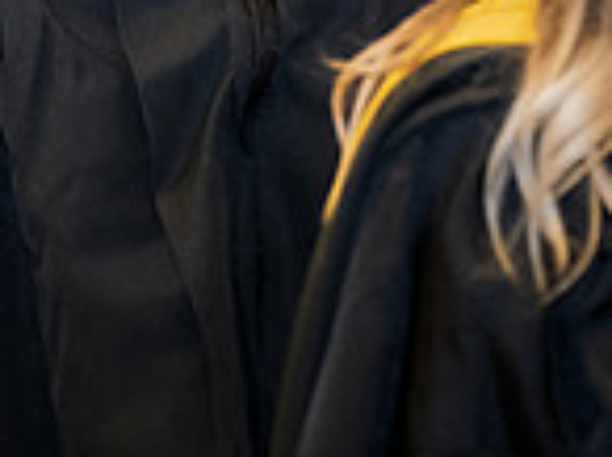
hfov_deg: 5.2
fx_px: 6760
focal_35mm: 383
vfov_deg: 3.9
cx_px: 235
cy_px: -245
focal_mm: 100
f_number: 4
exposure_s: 1/200
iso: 2000
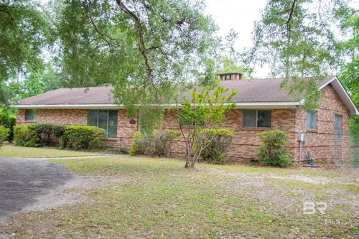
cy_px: 120
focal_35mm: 42
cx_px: 180
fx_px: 419
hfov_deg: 46.4
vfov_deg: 31.9
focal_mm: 28
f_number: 4.5
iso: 400
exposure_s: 1/1000
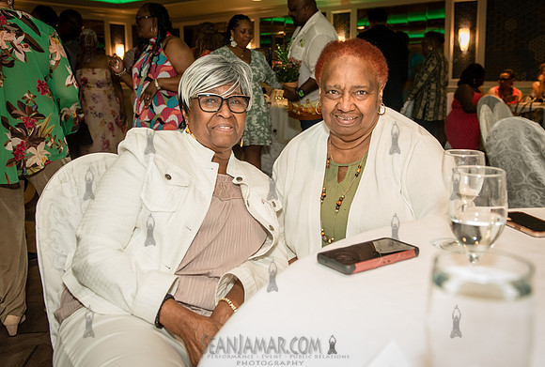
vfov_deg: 38.3
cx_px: 283
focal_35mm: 35
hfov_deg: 54.6
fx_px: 528
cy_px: 162
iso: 1600
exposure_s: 1/160
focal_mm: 28
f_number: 3.5
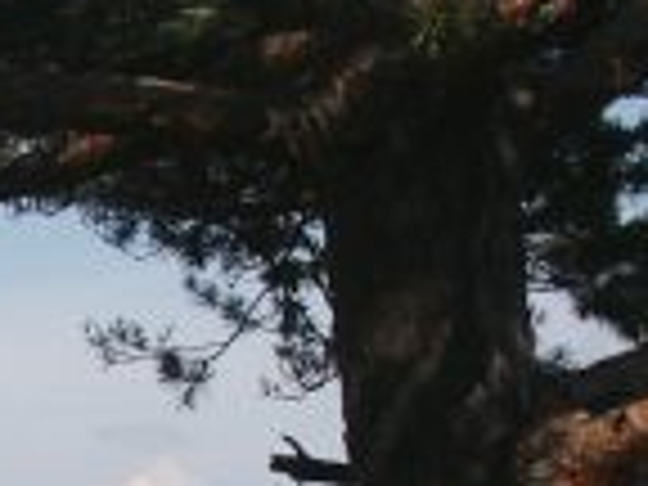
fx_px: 3126
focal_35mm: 167
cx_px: -580
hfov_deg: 10.9
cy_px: 963
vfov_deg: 8.4
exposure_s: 1/250
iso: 64
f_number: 6.7
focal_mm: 8.38
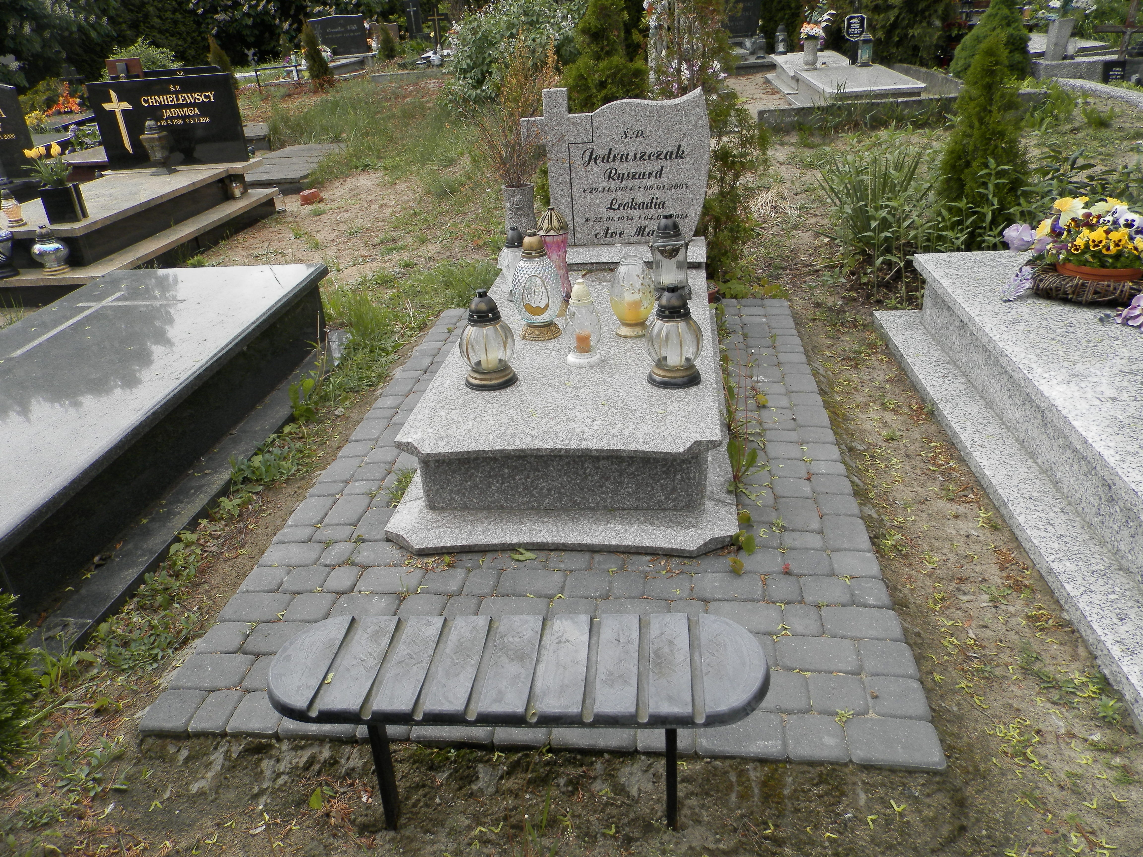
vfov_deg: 54.9
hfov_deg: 69.4
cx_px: 572
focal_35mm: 25
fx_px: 825
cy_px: 428
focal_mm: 4.5
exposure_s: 1/320
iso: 80
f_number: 3.1
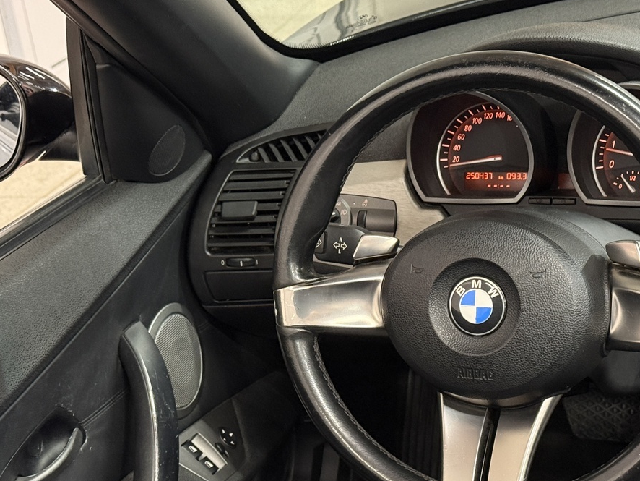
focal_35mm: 78
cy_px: 327
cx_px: 355
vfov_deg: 18.8
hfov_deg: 25.0
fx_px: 1442
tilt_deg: -24.6
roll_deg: +7.4
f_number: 1.78
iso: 320
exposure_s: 1/40
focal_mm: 6.76
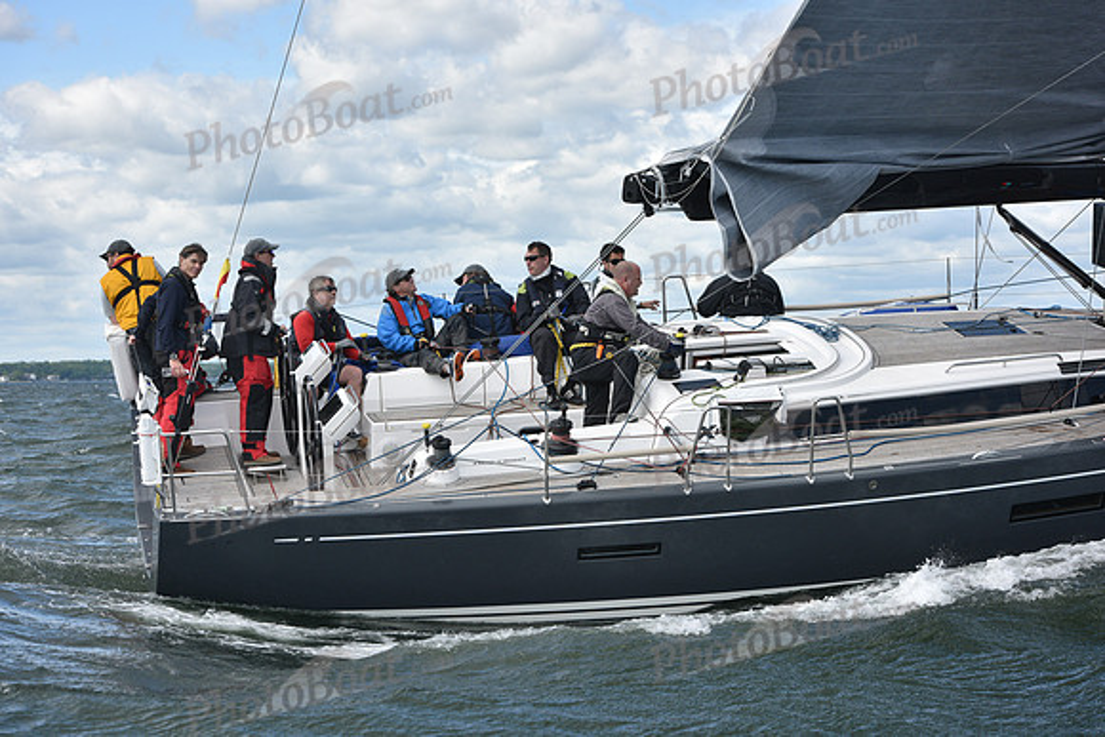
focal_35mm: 85
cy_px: 368
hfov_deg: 23.9
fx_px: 2610
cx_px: 552
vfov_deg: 16.1
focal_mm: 85
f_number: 6.3
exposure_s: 1/1000
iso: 320
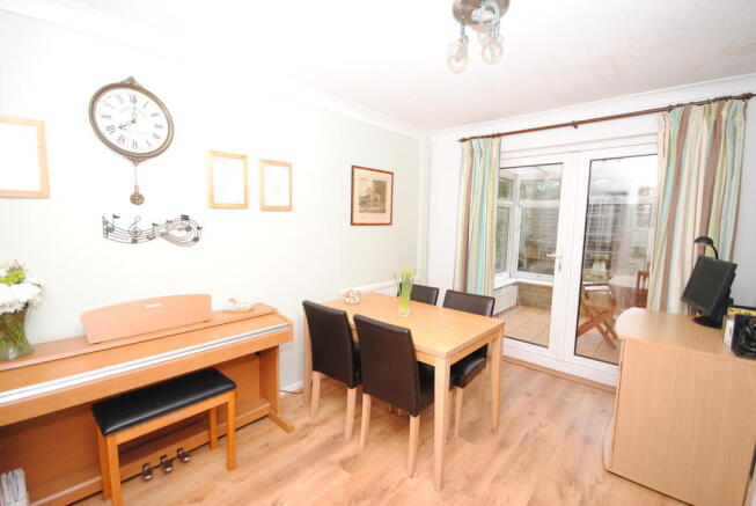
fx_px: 315
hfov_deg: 100.3
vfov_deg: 77.5
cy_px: 253
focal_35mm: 15
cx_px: 378
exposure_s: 1/60
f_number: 5.6
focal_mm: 10
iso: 400
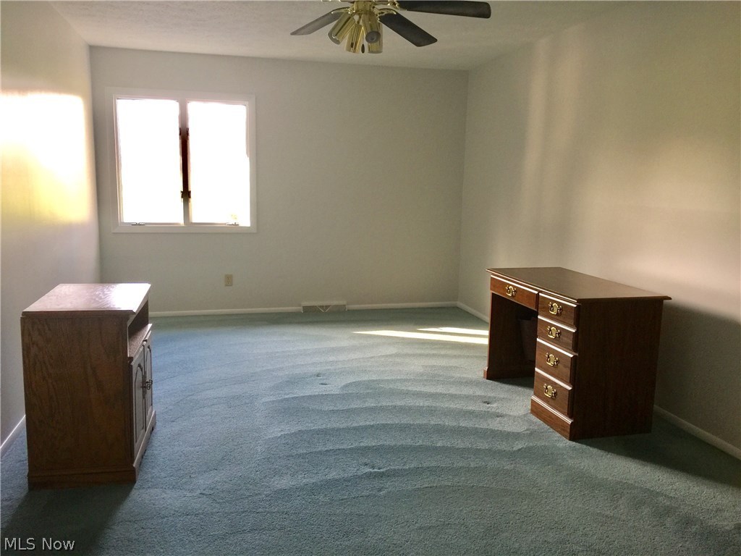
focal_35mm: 29
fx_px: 621
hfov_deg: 61.7
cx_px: 370
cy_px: 278
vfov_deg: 48.2
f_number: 2.2
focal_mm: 4.15
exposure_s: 1/30
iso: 40
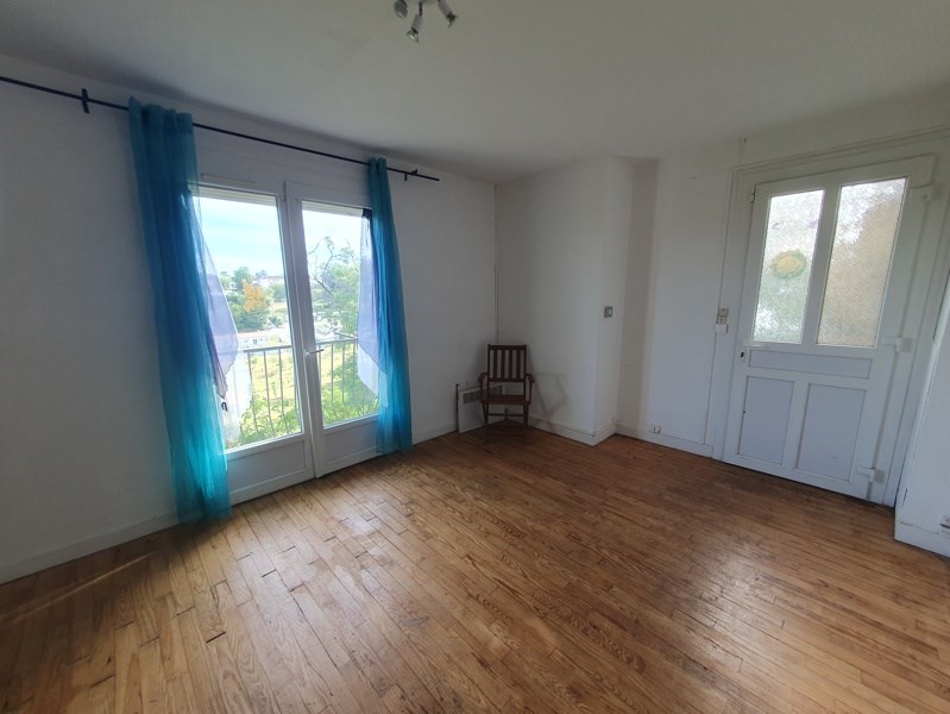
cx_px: 475
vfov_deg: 90.0
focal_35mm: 13
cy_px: 357
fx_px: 357
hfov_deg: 106.2
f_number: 2.2
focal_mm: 1.8
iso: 64
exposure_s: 1/100
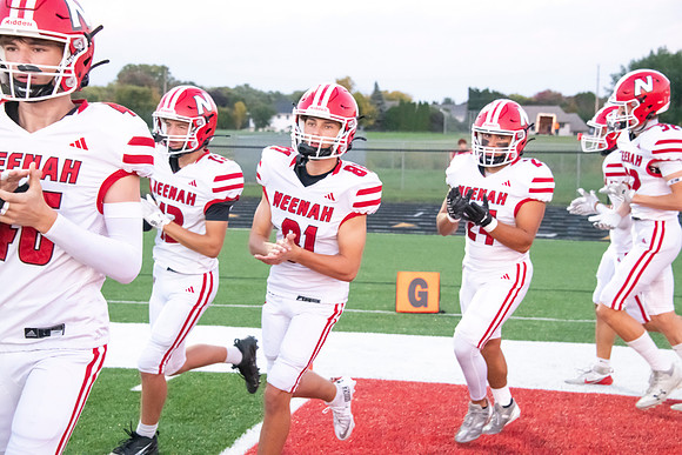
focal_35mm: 70
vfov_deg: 19.5
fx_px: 1326
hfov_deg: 28.8
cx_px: 341
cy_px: 228
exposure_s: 1/640
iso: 10000
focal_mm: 70
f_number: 7.1
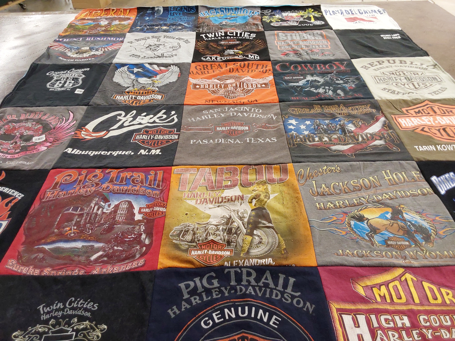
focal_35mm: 28
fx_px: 368
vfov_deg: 49.7
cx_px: 228
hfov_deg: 63.4
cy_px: 170
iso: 125
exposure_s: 1/50
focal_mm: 2.91
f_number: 1.9
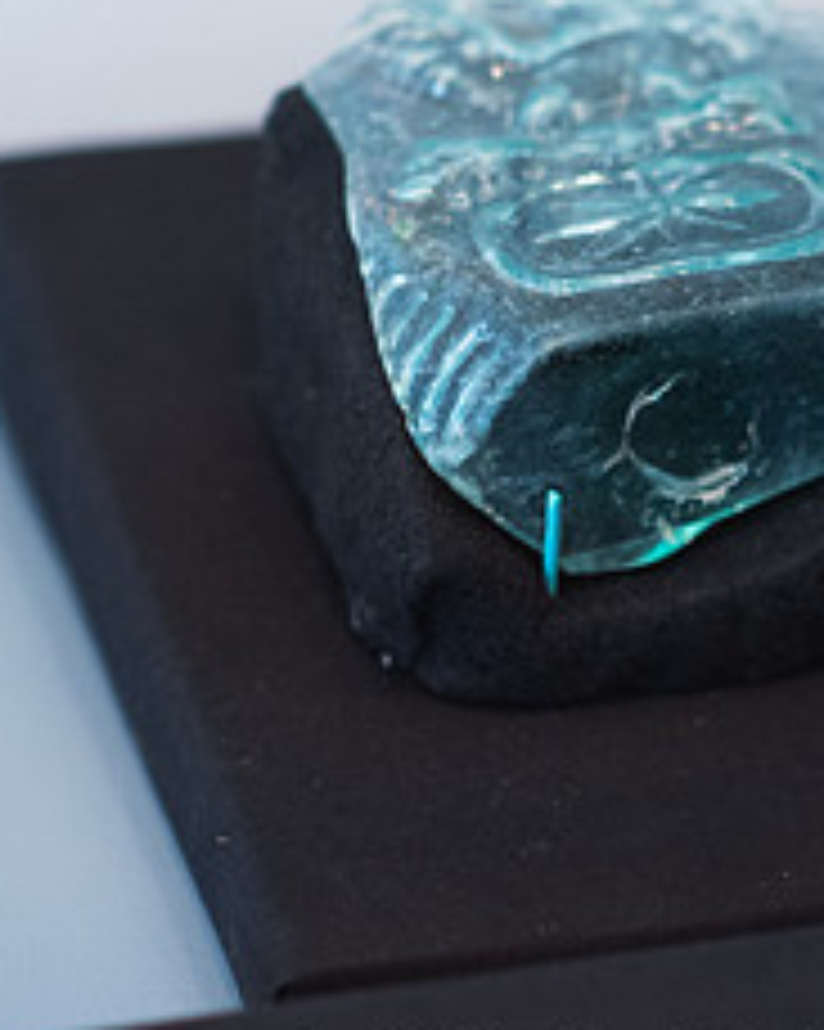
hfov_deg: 6.8
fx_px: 6863
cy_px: 227
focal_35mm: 225
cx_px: 970
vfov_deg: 8.6
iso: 1600
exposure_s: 1/200
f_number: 2.2
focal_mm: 85
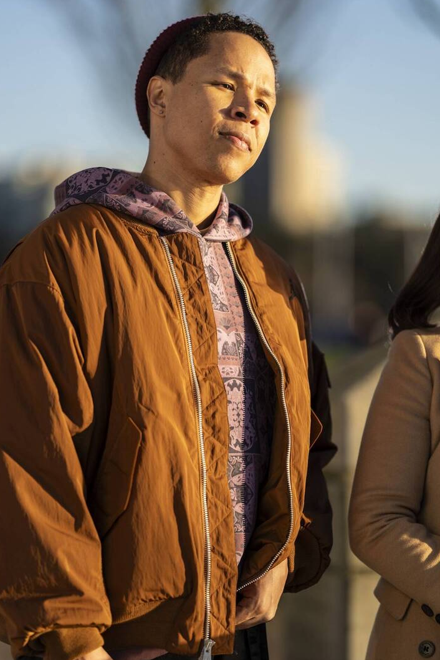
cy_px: 344
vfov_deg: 14.3
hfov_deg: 9.6
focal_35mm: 143
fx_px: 2621
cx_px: 219
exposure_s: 1/1600
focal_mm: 135
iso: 100
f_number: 2
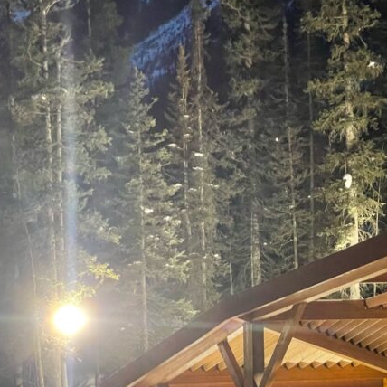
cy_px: 322
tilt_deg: +2.5
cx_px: 452
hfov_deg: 15.3
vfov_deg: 15.7
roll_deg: +1.8
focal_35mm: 110
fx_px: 1391
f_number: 2
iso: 1000
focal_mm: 6
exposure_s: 1/30
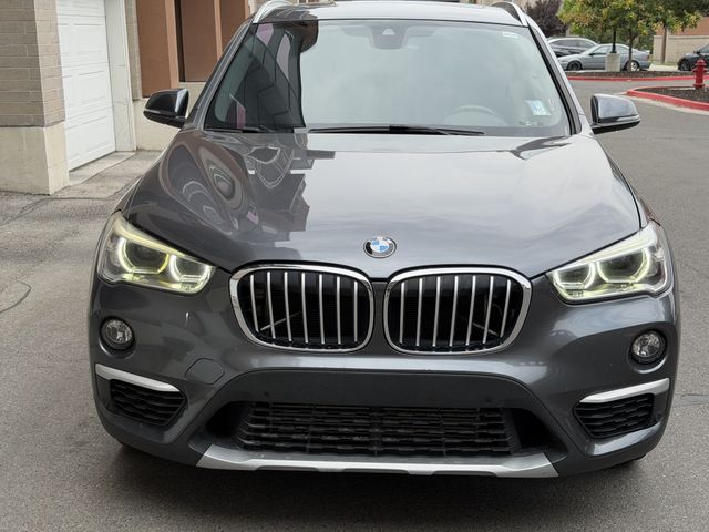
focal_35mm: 48
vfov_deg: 30.3
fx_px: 983
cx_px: 354
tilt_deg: -12.8
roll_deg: +0.9
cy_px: 266
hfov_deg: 39.7
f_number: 1.78
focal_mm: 6.76
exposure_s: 1/1377
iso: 64
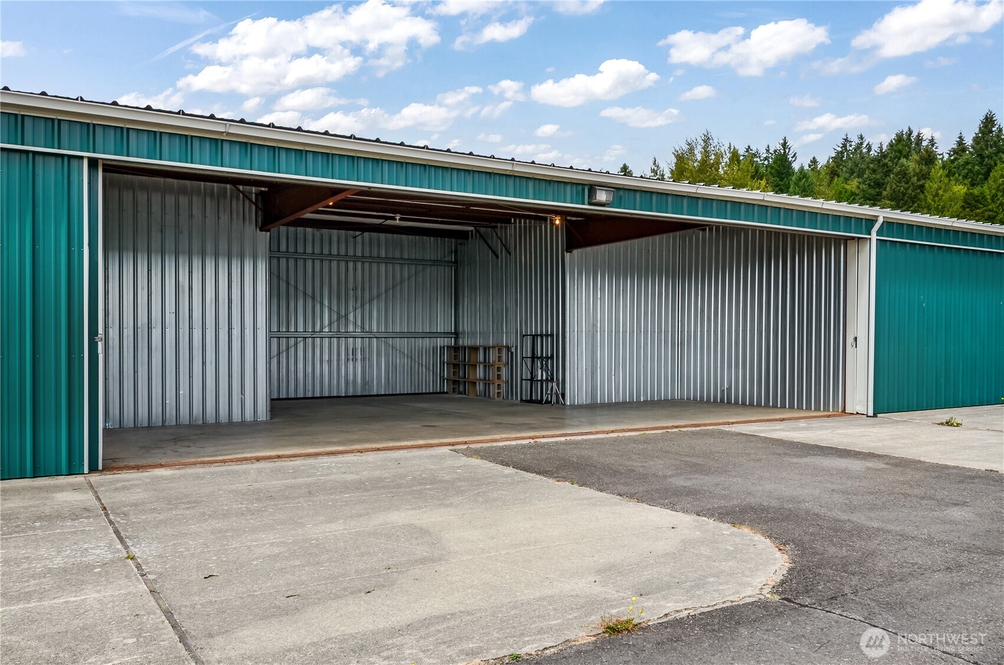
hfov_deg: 62.0
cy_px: 332
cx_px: 502
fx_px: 835
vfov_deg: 43.4
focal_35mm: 30
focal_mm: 20
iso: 140
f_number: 11
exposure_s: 1/125
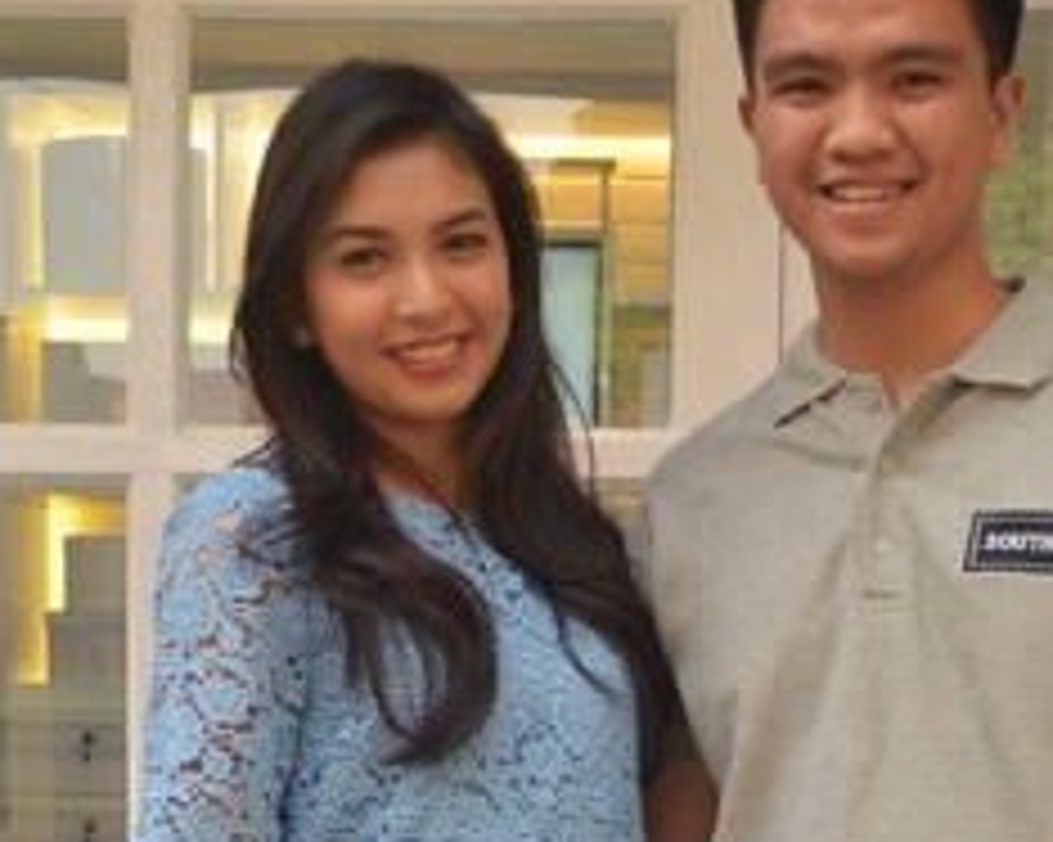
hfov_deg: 34.6
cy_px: 432
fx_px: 1682
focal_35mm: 54
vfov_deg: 28.1
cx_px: 652
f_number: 3.5
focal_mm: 22
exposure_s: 1/500
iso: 1000
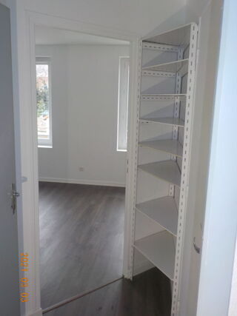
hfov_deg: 46.8
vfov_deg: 60.0
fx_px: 274
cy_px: 158
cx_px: 118
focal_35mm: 30
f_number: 3.3
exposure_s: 1/40
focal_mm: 4.1
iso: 125
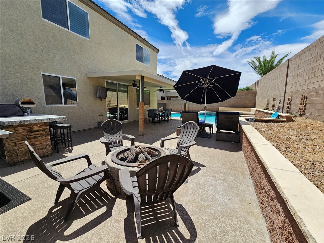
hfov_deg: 106.2
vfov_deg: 89.9
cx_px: 162
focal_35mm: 13
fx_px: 122
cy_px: 122
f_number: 2.2
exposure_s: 1/2365
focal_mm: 2.2
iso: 50
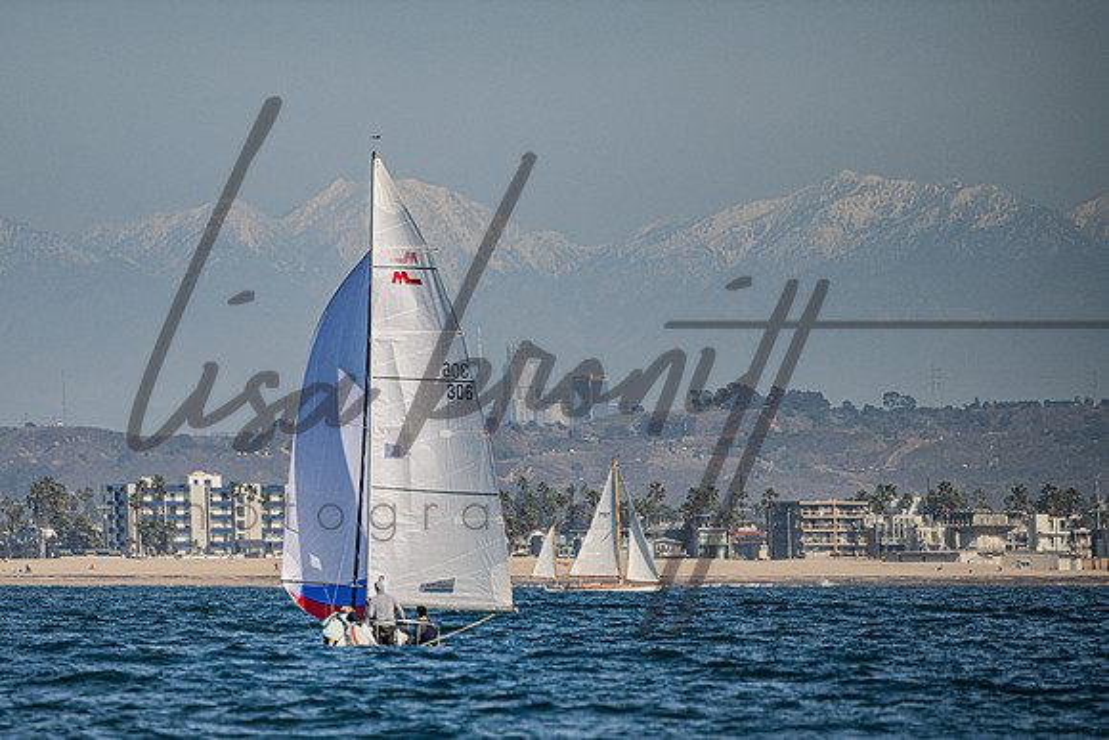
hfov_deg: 4.0
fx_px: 15995
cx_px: 389
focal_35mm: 519
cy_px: 480
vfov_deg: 2.7
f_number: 5.6
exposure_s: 1/3200
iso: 320
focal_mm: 400
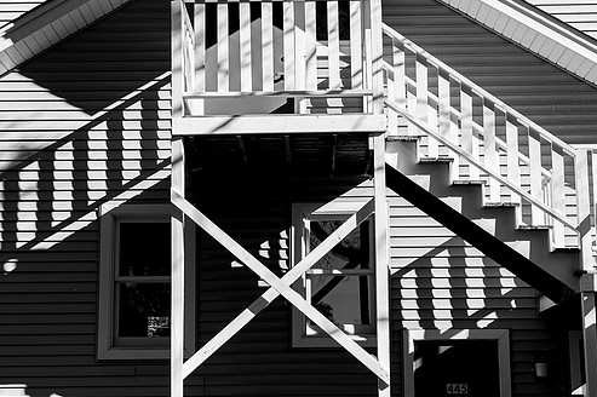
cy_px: 195
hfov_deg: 27.7
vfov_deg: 18.6
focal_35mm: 73
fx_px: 1210
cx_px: 272
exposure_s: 1/100
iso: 200
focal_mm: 62
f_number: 11
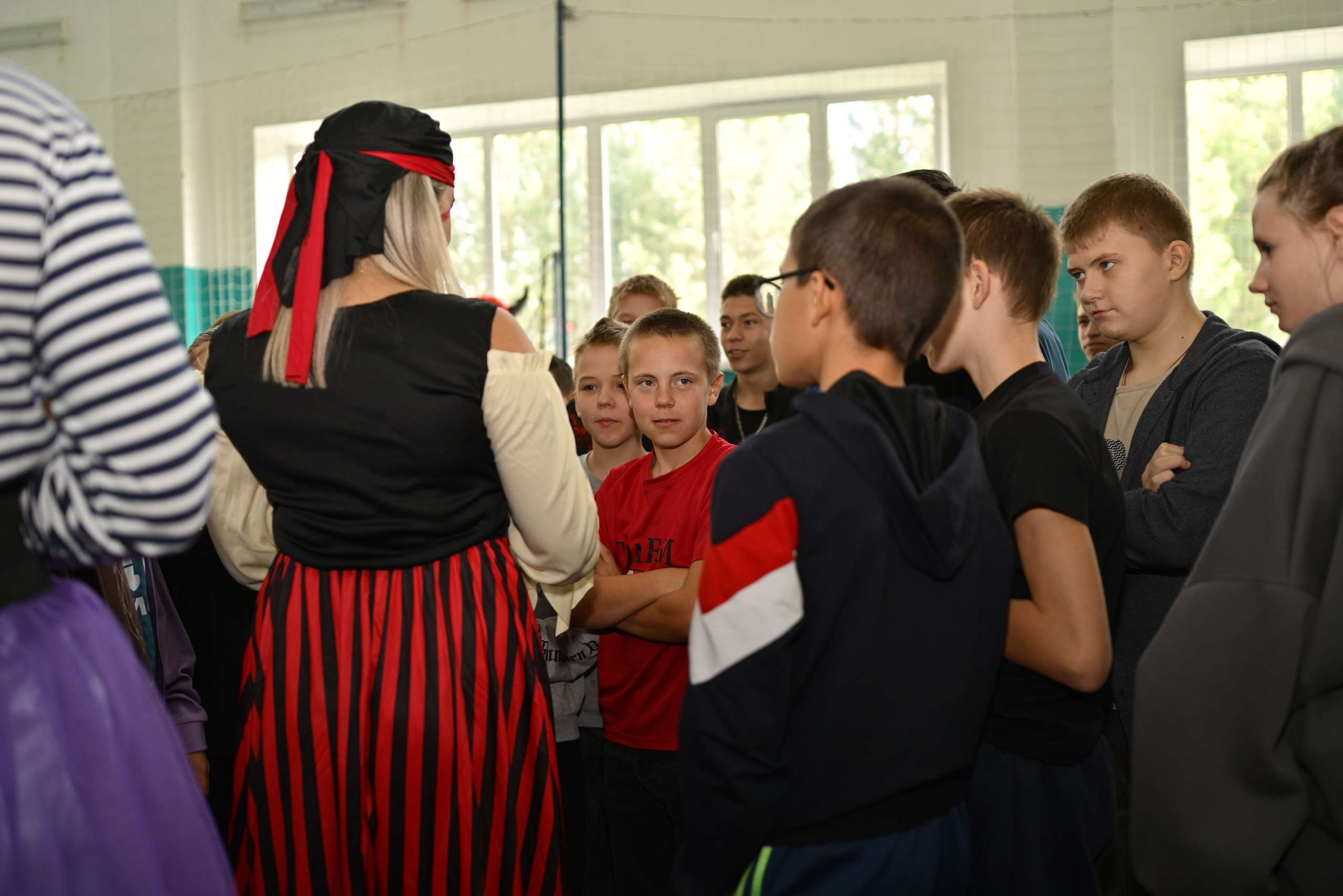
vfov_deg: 37.9
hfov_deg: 54.4
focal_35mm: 35
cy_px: 448
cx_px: 672
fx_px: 1306
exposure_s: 1/320
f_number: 2.2
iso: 250
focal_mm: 35
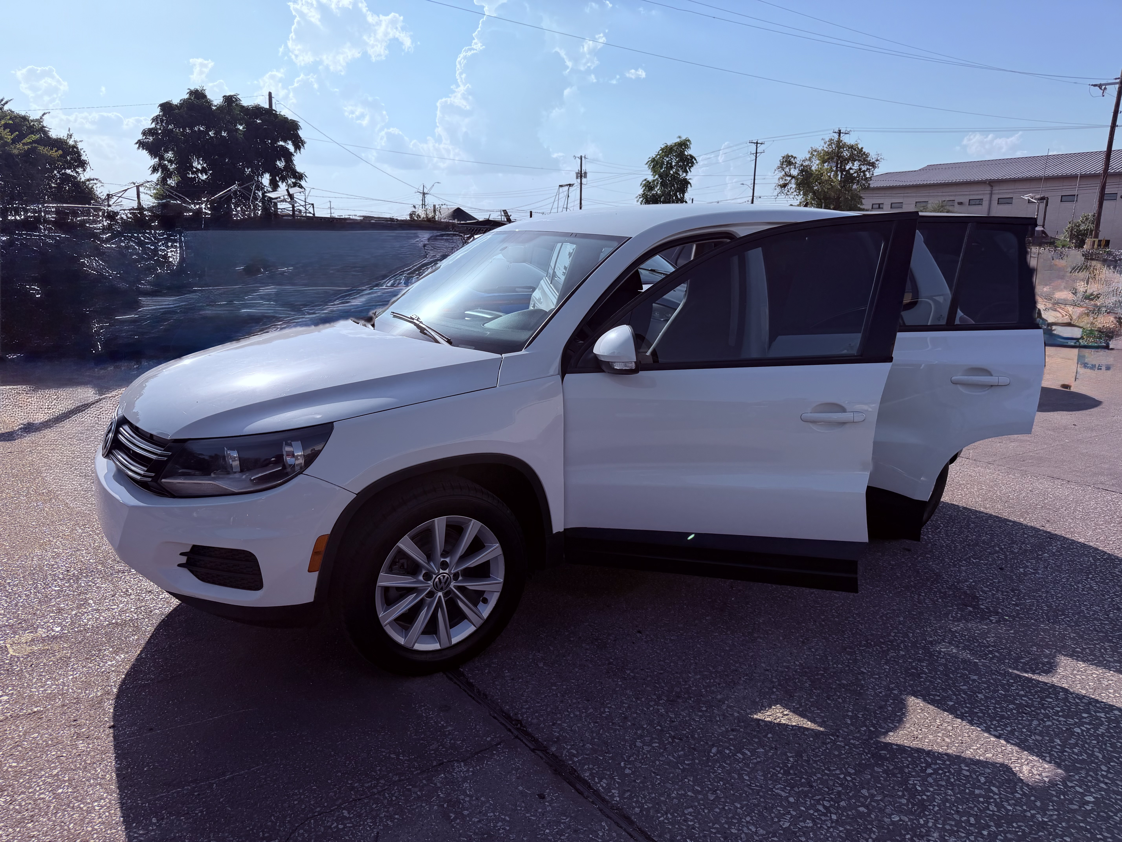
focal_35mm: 24
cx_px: 561
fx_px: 778
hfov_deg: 71.6
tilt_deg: -14.1
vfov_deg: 56.8
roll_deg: -1.7
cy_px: 421
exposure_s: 1/7353
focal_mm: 6.76
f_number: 1.78
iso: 100
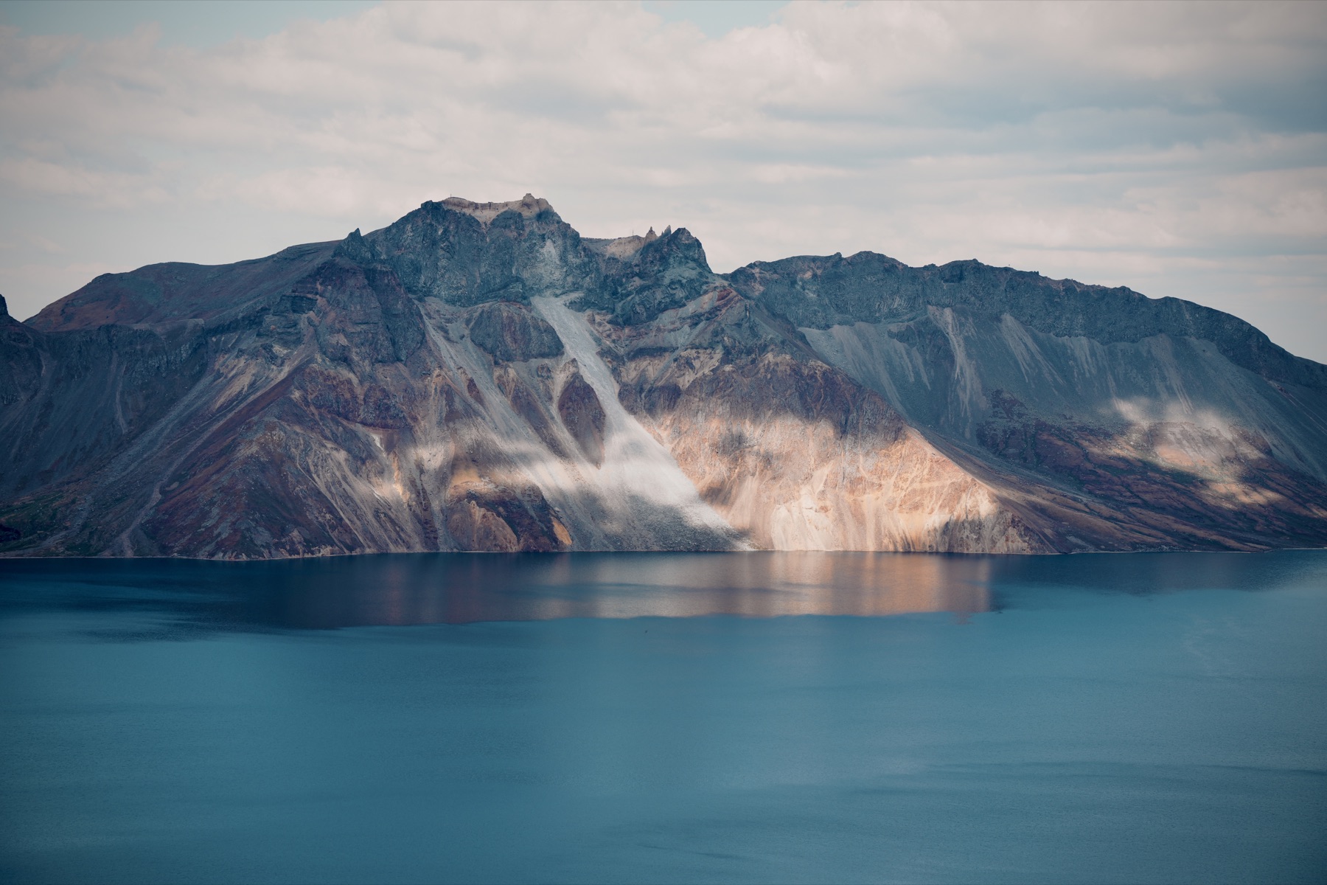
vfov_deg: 17.3
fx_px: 2912
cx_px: 664
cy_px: 442
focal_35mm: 79
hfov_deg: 25.7
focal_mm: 79
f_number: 8
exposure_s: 1/320
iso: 100
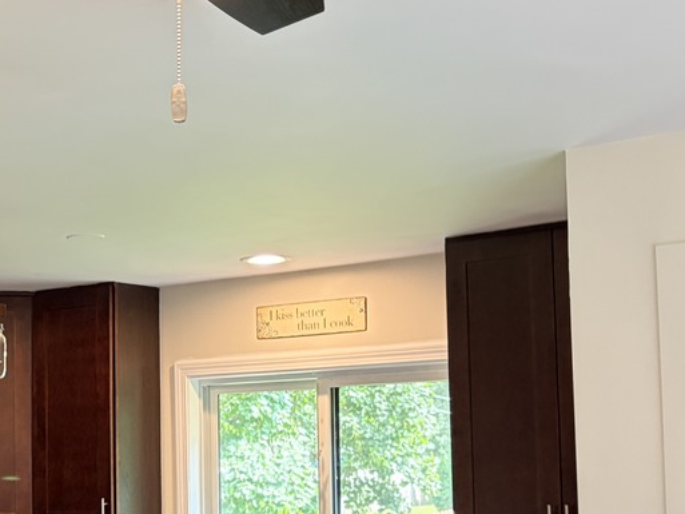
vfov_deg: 20.1
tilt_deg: +5.6
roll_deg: -0.2
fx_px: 1445
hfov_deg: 25.2
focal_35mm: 73
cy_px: 362
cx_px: -20
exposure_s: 1/60
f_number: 1.6
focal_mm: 5.96
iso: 500
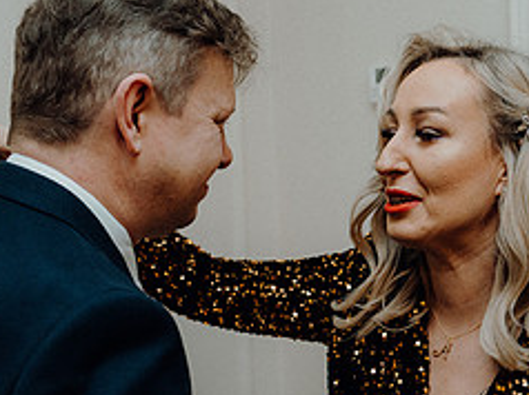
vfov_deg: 19.4
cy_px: 323
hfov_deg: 25.7
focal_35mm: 75
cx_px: 398
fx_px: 1145
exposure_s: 1/200
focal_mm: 32
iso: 2500
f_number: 3.5
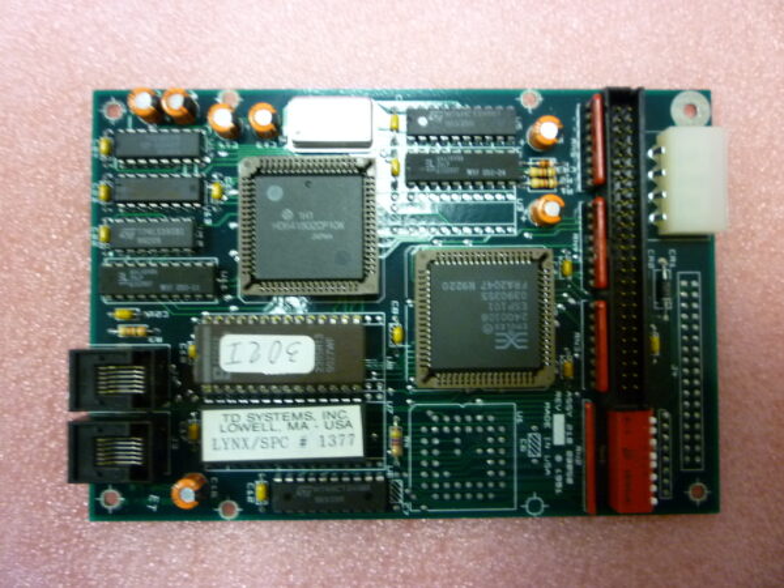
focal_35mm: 29
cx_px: 392
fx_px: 657
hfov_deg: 61.7
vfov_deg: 48.2
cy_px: 294
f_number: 3.3
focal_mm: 5.2
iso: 400
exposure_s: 1/8
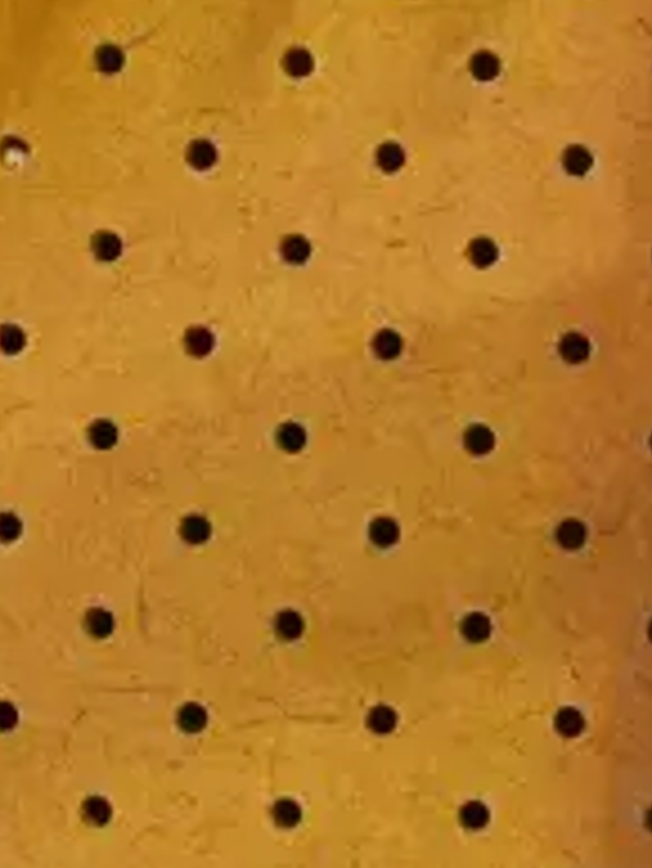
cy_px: 450
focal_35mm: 159
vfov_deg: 12.4
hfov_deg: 9.1
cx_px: 1014
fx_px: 3989
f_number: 3.8
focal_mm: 15
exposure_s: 1/30
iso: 3200
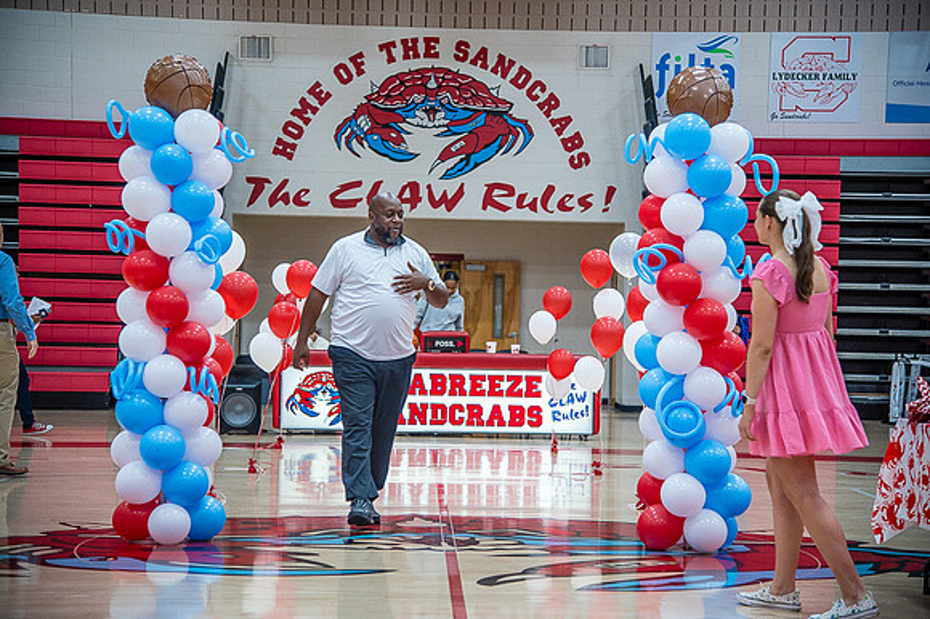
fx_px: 1936
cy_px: 310
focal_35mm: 75
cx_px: 465
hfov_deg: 27.0
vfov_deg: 18.2
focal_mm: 75
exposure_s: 1/320
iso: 2000
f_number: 4
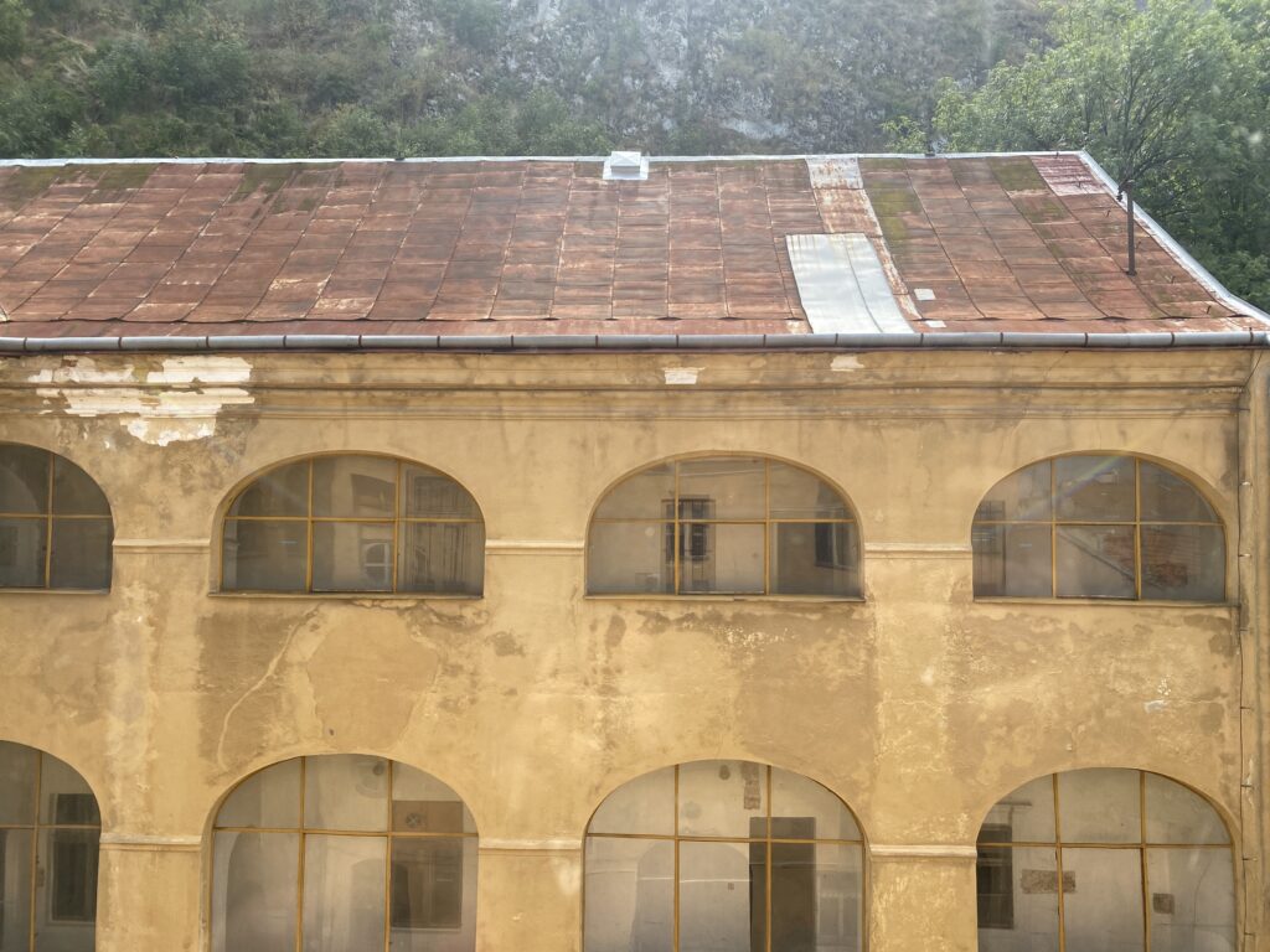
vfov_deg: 53.1
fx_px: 954
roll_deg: +0.9
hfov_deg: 67.3
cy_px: 476
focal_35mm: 26
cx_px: 635
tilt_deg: +2.8
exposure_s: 1/827
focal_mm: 4.25
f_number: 1.8
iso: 32
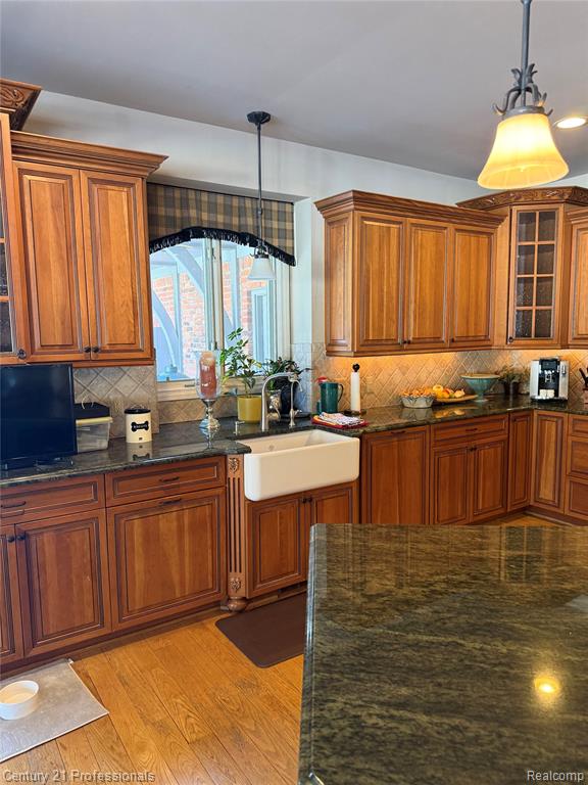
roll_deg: +0.4
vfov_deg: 71.6
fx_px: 544
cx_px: 294
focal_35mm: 24
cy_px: 392
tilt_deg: -5.6
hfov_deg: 56.8
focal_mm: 6.76
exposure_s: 1/60
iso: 250
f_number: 1.78
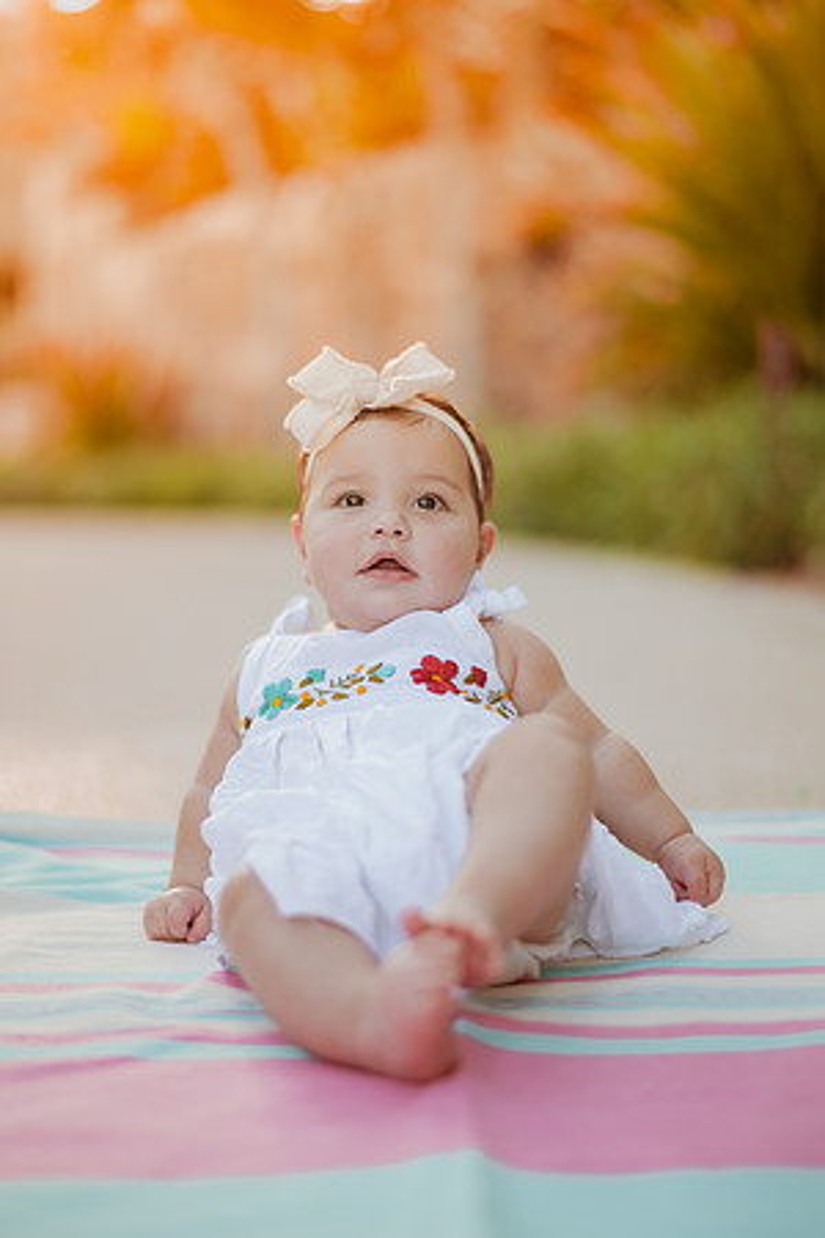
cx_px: 412
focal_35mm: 58
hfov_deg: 23.4
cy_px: 619
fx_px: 1994
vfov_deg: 34.5
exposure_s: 1/640
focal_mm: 58
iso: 125
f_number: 1.4
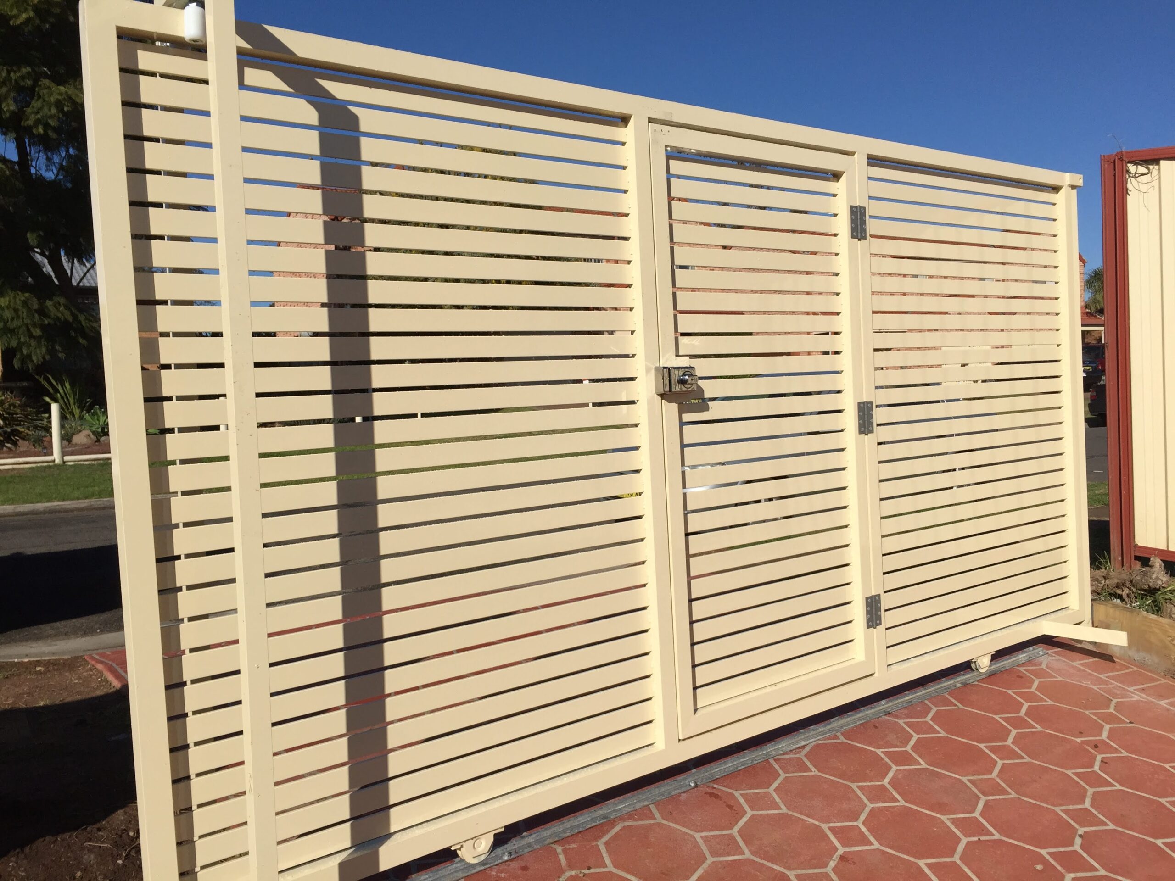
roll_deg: +2.2
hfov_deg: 61.7
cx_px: 588
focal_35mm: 29
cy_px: 440
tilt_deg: -1.6
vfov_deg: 48.2
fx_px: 984
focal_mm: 4.15
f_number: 2.2
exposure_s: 1/4405
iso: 32
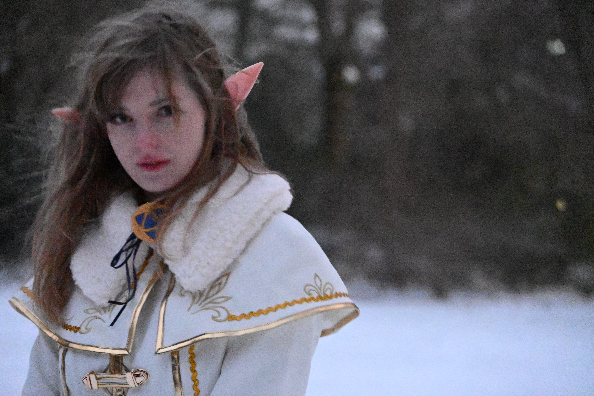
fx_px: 2722
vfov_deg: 8.3
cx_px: 297
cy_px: 198
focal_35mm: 165
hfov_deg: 12.5
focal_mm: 110
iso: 51200
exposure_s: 1/50
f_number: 5
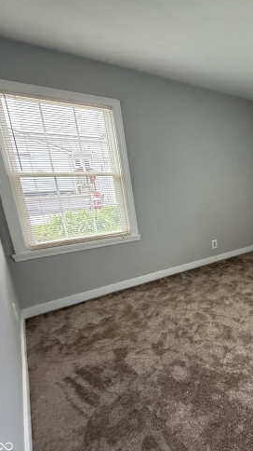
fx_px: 251
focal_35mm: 21
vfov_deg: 83.9
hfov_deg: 40.0
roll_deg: -0.7
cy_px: 227
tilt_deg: -12.8
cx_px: 296
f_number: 2.2
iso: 640
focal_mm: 2.22
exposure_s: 1/120
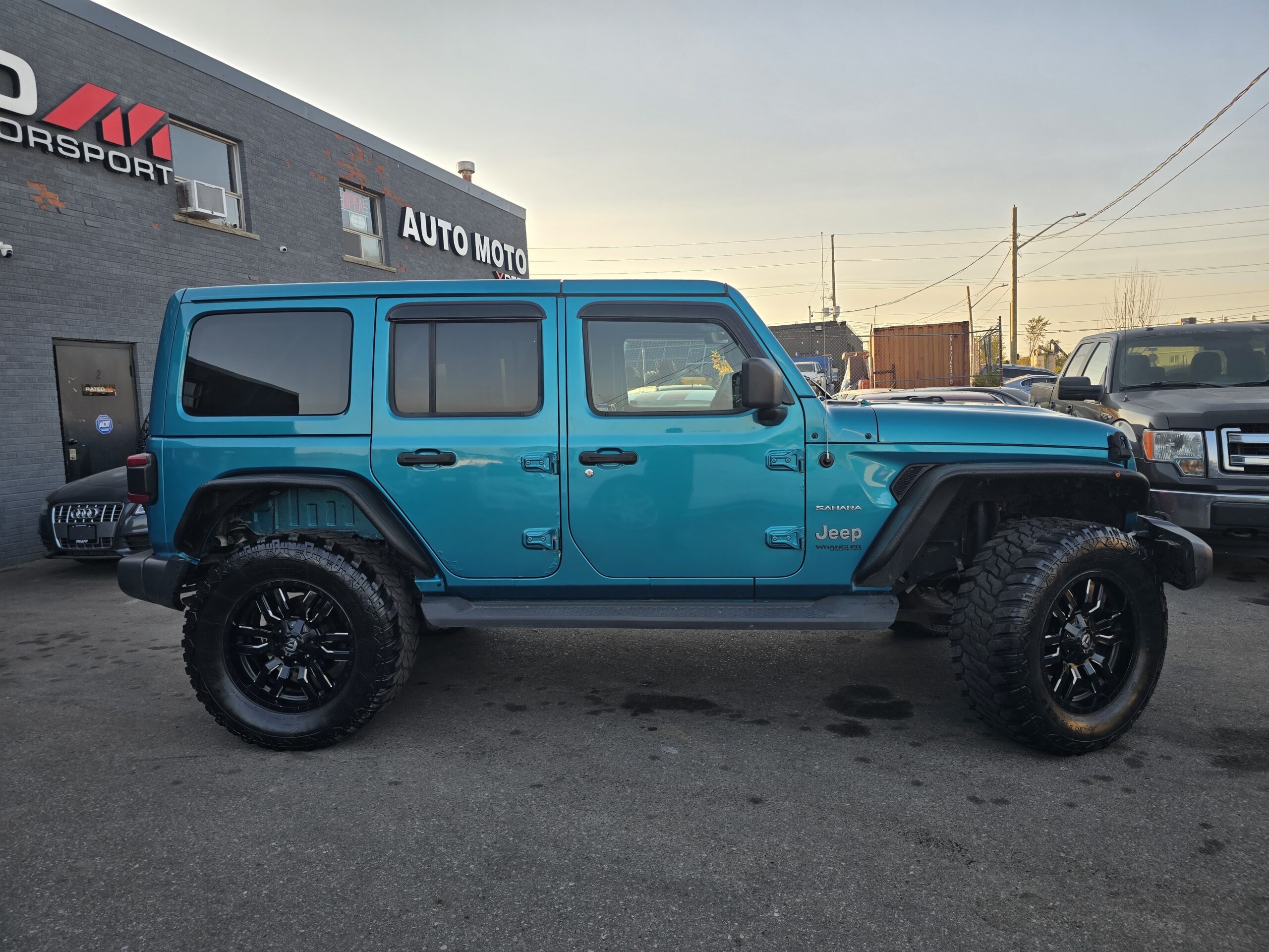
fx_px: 843
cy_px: 476
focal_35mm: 23
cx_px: 634
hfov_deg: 73.9
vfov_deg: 58.9
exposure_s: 1/323
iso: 12
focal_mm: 6.3
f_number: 1.7
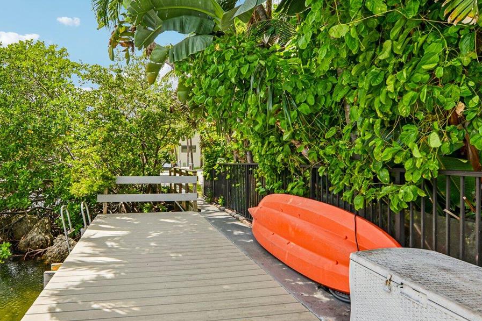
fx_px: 335
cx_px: 197
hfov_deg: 70.9
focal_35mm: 25
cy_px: 166
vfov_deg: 51.3
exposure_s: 1/160
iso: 200
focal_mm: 14
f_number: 9
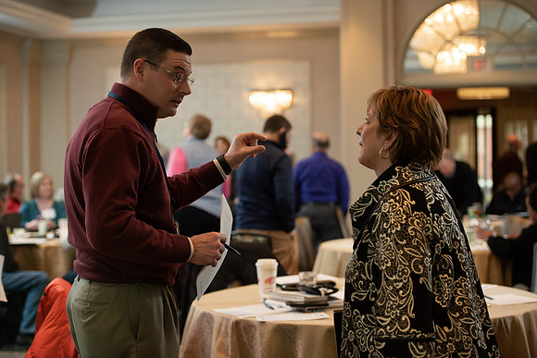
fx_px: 1044
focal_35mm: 70
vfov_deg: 19.5
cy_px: 179
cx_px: 268
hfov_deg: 28.8
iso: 800
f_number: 3.5
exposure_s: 1/160
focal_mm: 70
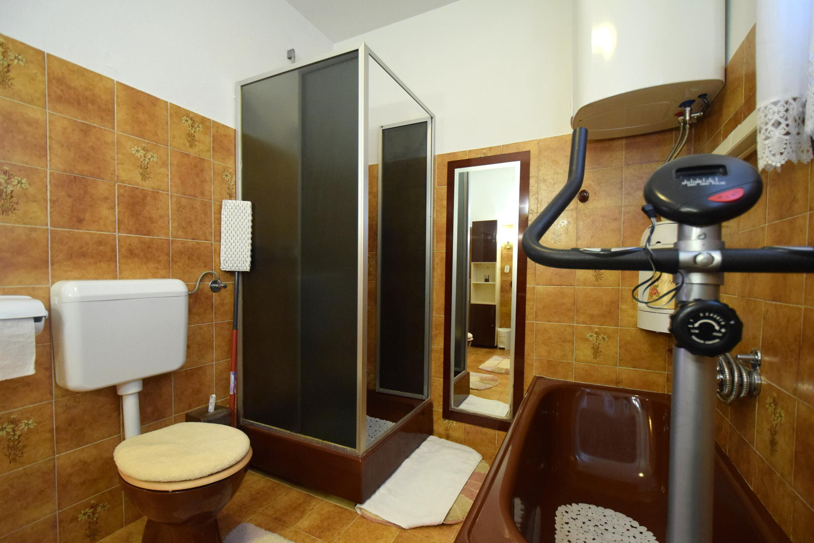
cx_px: 407
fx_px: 339
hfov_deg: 100.4
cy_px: 272
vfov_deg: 77.3
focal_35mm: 15
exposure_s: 1/60
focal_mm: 10
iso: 2200
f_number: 3.5
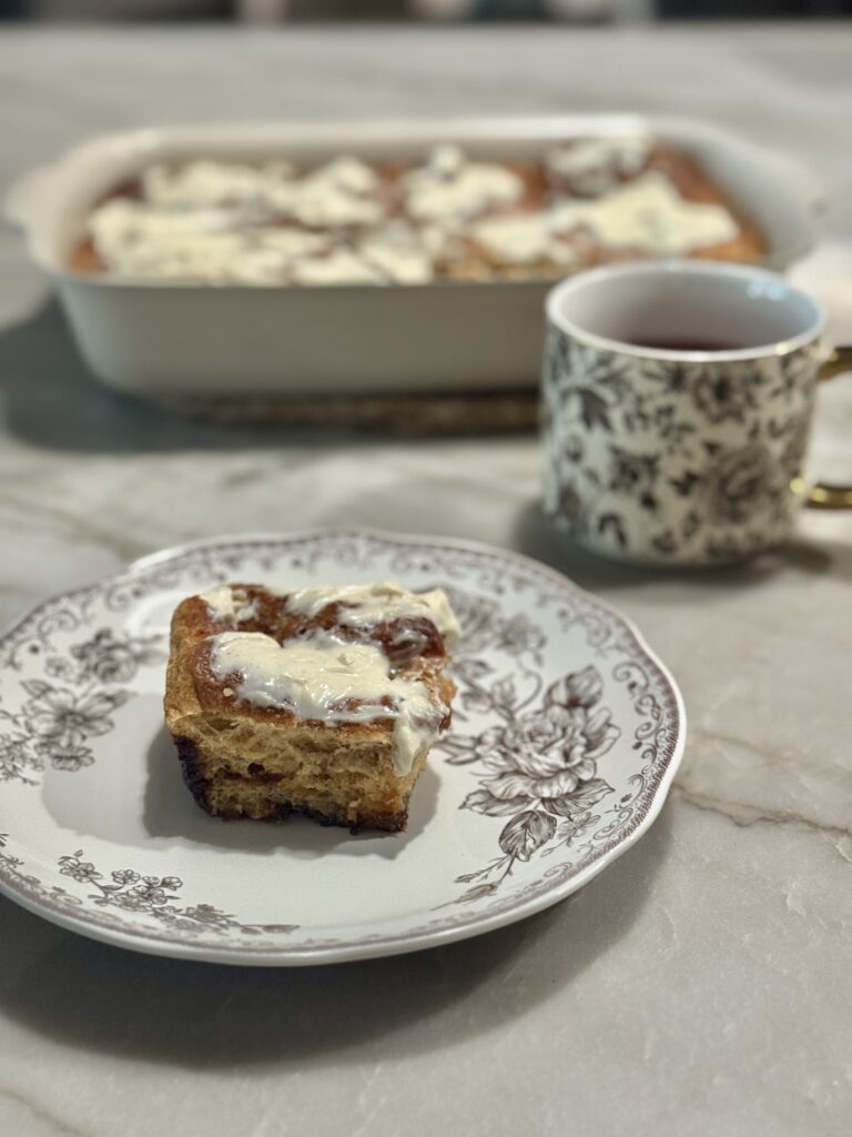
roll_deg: +0.2
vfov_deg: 39.7
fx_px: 1575
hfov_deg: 30.3
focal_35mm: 48
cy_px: 568
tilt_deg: -28.8
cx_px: 426
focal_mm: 6.76
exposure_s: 1/40
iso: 400
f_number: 1.78
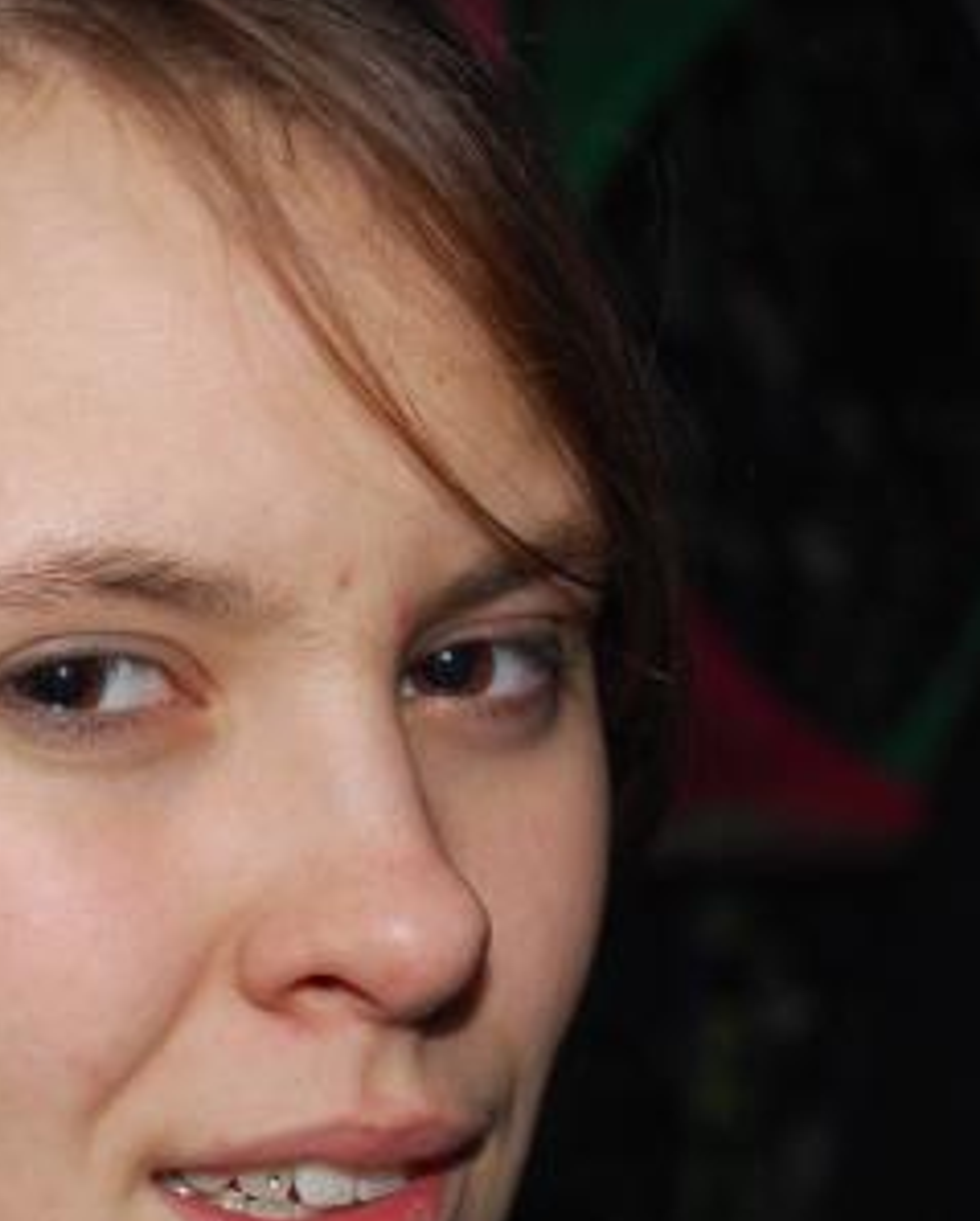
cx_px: 98
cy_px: 803
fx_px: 6009
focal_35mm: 166
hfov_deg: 9.3
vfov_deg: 11.6
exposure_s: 1/60
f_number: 5.6
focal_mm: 55
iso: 400
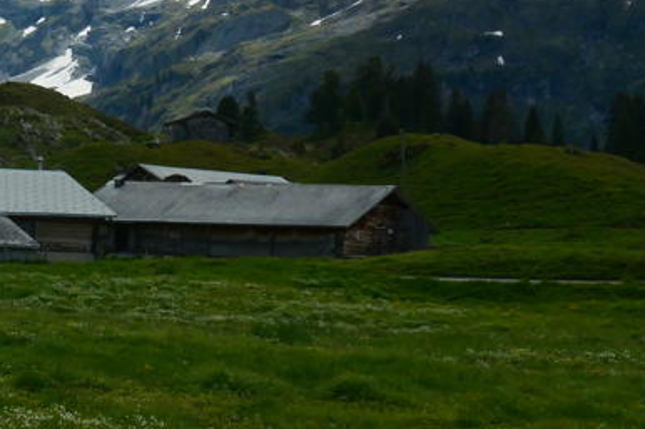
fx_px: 2436
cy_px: -152
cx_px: -5
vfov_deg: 9.9
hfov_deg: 14.8
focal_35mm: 136
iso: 200
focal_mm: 12.8
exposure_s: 1/800
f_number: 8
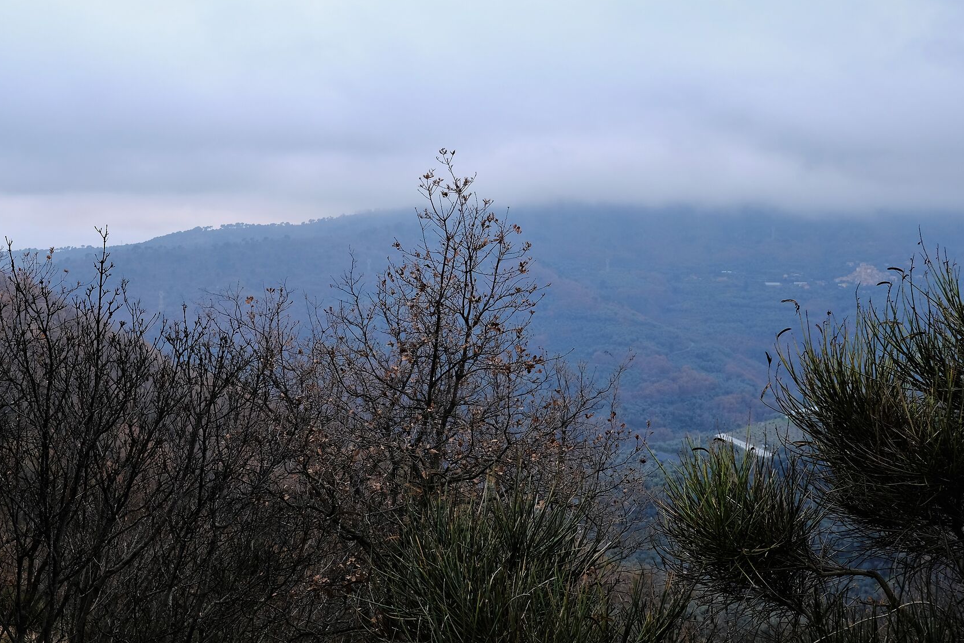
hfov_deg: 39.1
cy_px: 272
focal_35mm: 50
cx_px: 314
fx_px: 1339
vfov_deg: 27.0
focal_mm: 23
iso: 250
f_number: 8
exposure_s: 1/34
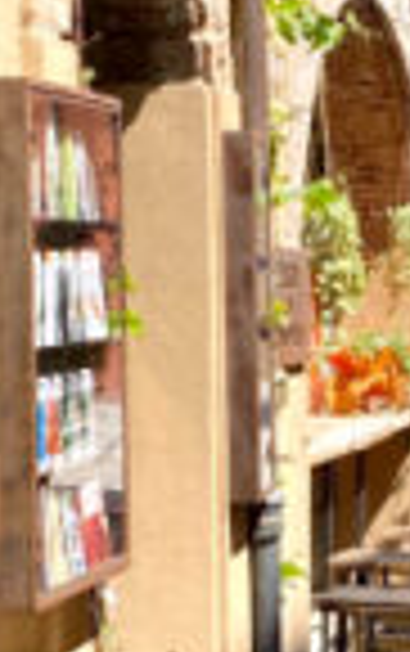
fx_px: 2353
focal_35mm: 132
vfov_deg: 15.8
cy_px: 441
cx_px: 545
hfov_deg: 9.8
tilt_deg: -4.8
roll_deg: -0.2
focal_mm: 4.25
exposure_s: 1/1170
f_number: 1.8
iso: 32
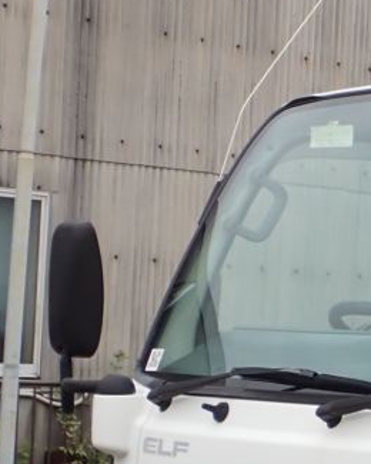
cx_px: 783
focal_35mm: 146
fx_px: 2004
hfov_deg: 9.7
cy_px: 390
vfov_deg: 13.1
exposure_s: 1/500
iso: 100
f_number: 3.5
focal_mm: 6.83
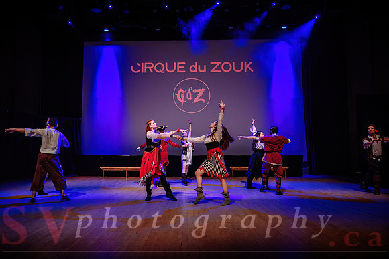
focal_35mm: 26
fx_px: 285
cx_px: 180
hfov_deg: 68.5
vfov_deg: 48.9
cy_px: 130
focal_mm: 24
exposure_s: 1/200
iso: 1600
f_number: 2.8
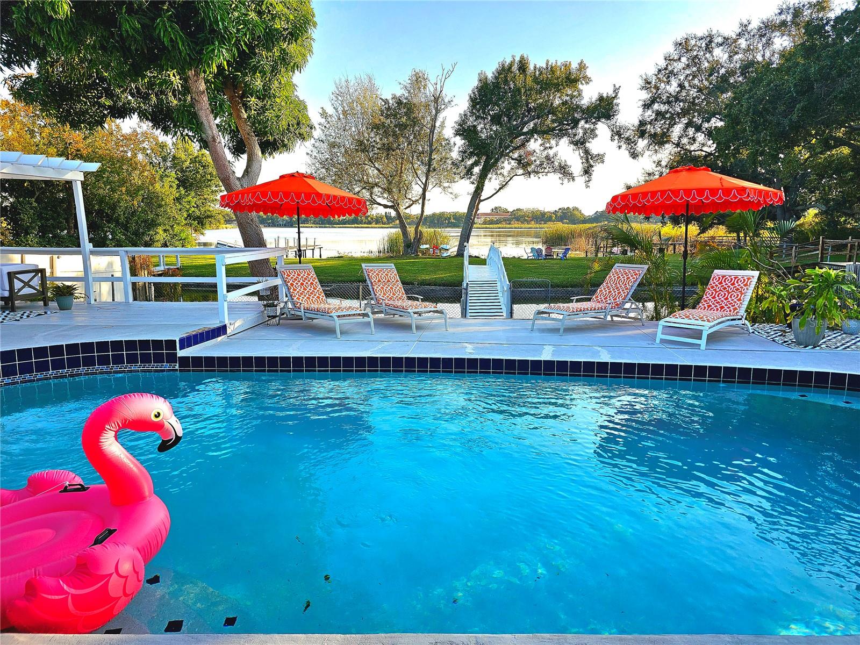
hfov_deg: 73.9
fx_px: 571
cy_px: 322
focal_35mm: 23
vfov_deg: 58.9
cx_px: 430
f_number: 1.7
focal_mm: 6.3
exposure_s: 1/370
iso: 10
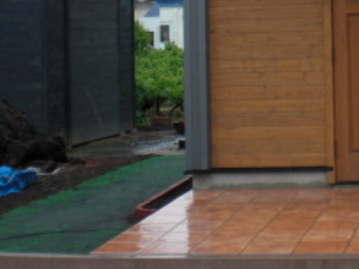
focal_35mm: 98
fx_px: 1016
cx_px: 434
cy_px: -43
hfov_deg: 18.9
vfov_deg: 14.7
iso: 64
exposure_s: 1/250
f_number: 3.1
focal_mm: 6.3
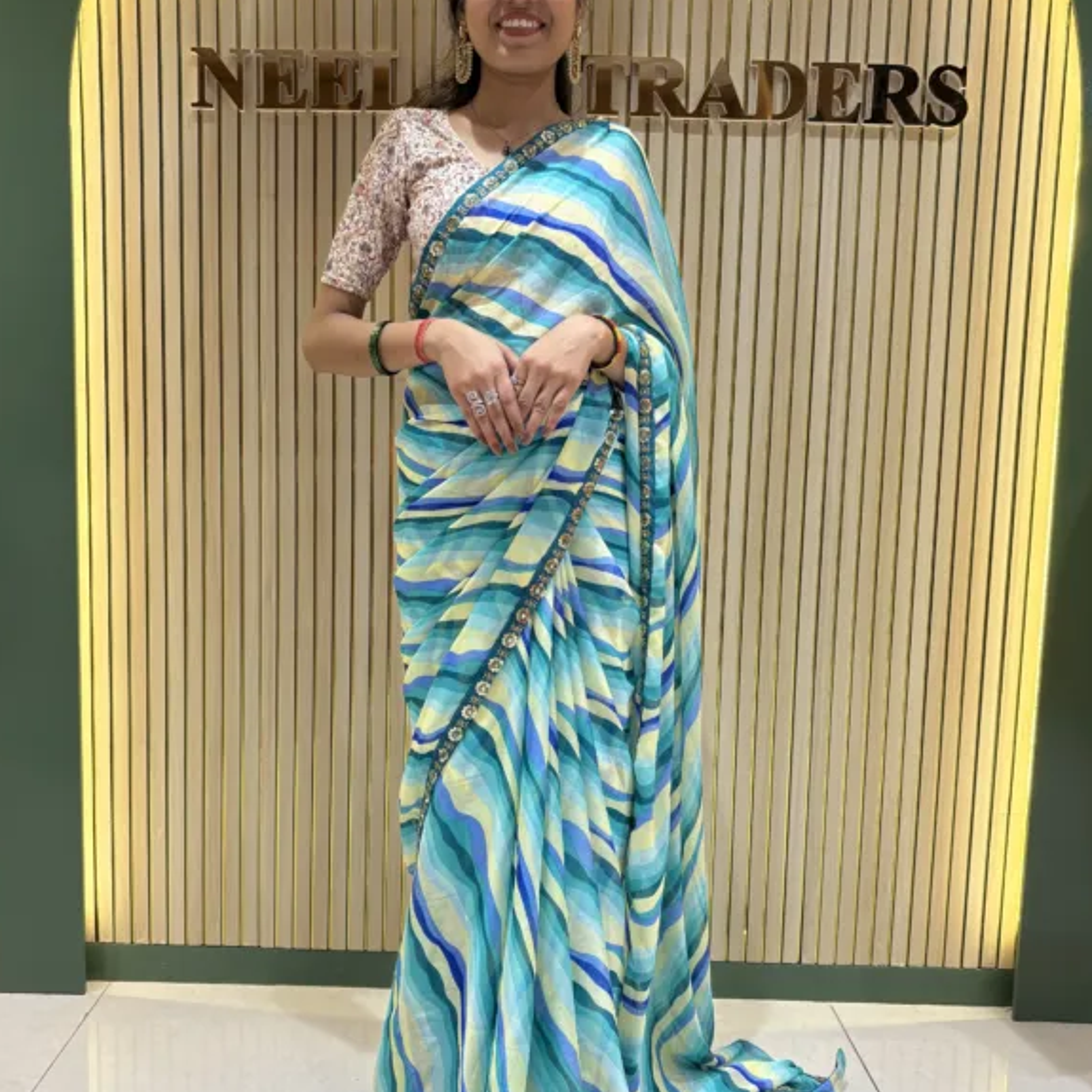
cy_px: 586
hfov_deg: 46.0
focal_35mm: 36
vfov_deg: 46.0
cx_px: 507
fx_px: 1285
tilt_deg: -7.2
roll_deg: -1.5
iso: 40
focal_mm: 5.96
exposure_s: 1/100
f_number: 1.6
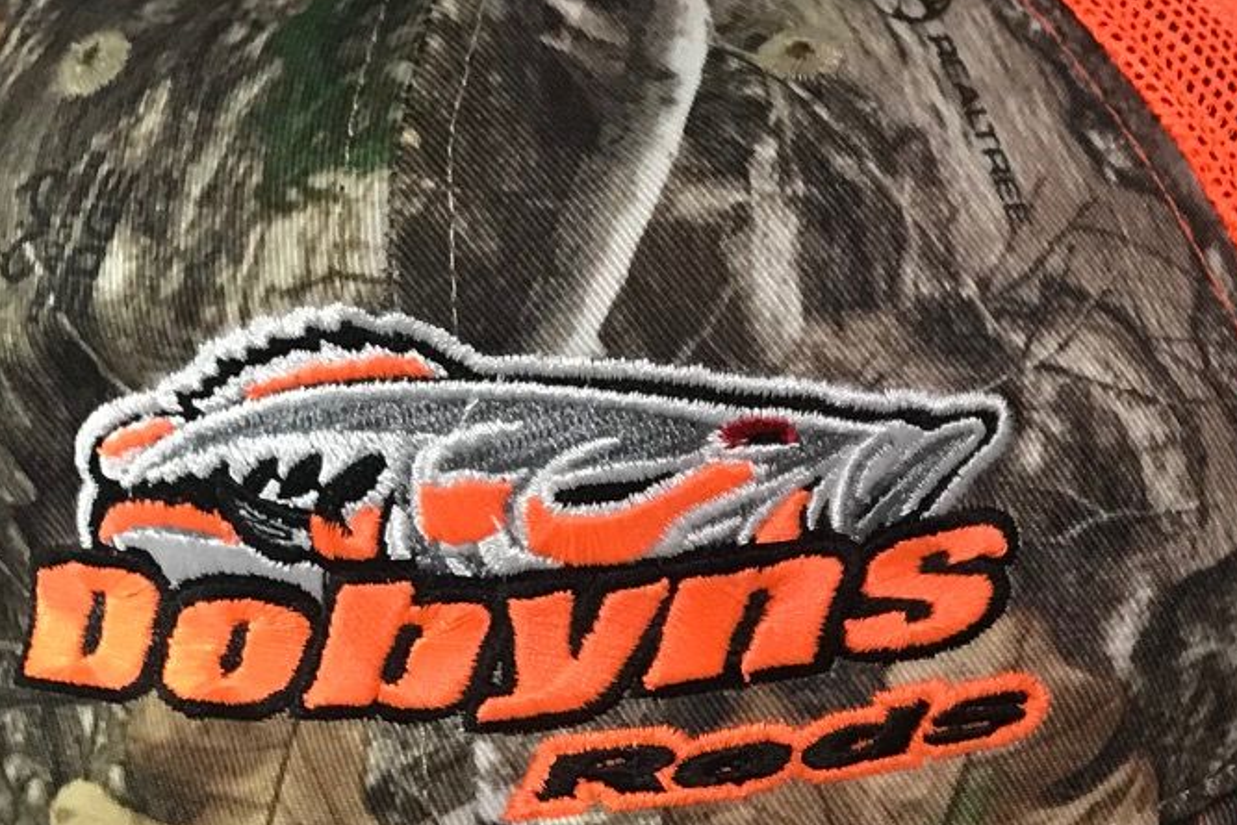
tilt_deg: -44.2
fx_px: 3024
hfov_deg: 21.1
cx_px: 1591
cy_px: 614
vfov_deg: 15.5
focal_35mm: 88
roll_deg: +4.4
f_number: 1.8
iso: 40
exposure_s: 1/25
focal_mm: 3.99
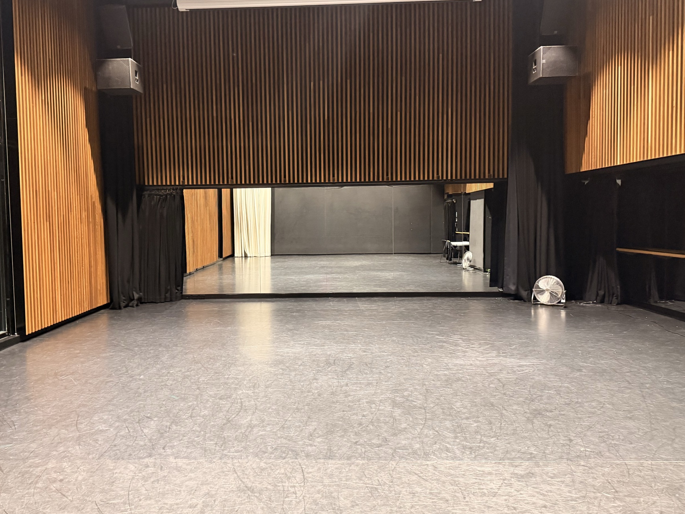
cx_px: 299
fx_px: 554
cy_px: 241
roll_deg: +0.4
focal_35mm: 28
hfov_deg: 63.2
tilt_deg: -2.5
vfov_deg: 49.7
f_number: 1.78
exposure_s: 1/33
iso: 800
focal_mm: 6.76
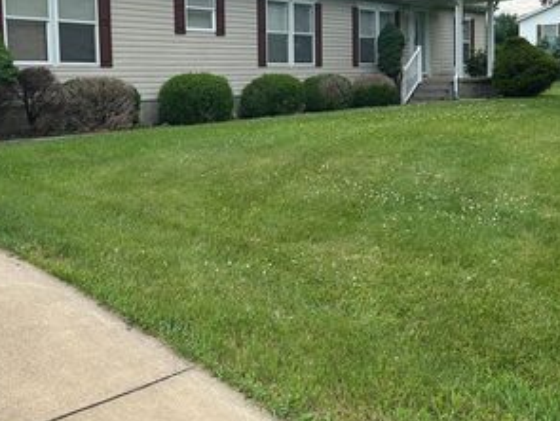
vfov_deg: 32.5
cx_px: 144
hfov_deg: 41.7
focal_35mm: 44
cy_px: 126
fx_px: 713
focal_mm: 5.7
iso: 50
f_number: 1.5
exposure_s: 1/1449
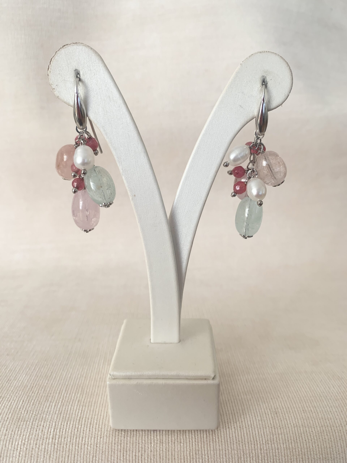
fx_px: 348
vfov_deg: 67.3
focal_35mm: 26
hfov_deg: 53.1
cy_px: 232
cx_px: 174
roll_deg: -1.2
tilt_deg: -21.5
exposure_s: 1/121
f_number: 1.8
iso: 64
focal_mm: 4.25
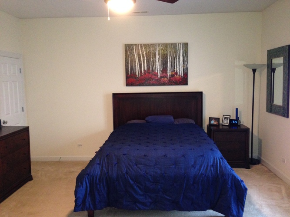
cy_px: 108
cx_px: 145
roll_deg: +1.9
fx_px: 276
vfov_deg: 42.9
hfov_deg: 55.4
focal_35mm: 33
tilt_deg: -7.1
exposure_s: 1/16
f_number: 2.4
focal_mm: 4.12
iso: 320
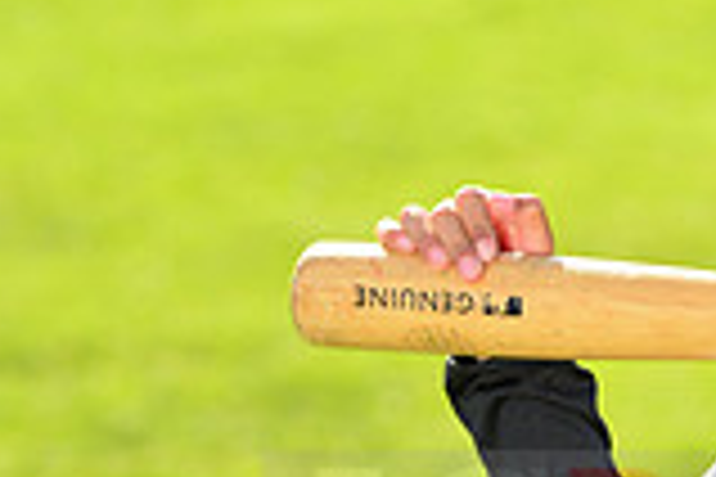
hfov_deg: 5.1
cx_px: 1018
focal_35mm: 402
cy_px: 511
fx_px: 7995
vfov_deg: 3.4
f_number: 5
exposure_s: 1/250
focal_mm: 110
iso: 100
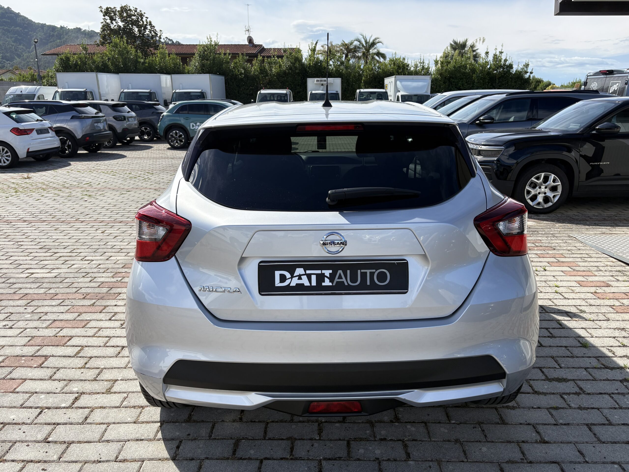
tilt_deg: -15.8
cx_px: 314
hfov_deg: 67.3
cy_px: 236
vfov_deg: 53.1
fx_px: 472
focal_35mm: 26
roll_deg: +0.2
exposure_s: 1/3279
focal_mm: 5.96
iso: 50
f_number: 1.6
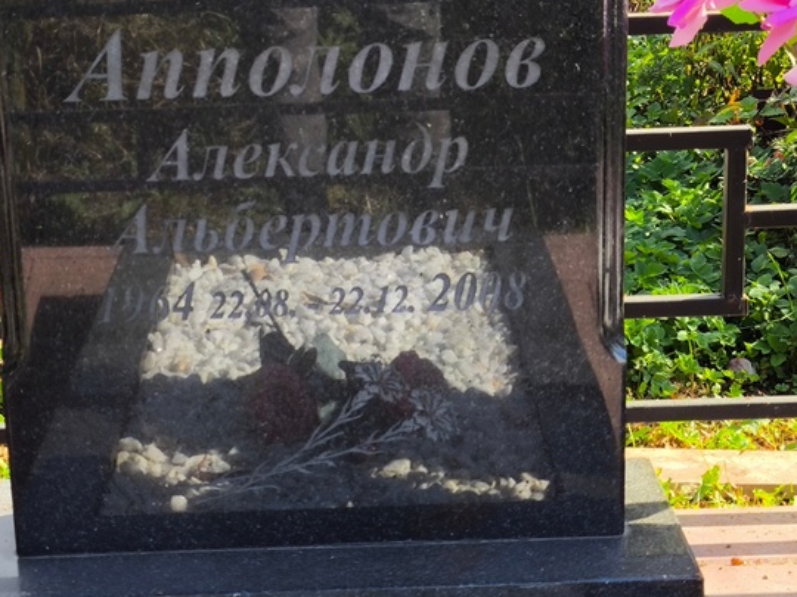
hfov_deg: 26.3
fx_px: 1704
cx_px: 343
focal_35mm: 74
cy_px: 264
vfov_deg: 19.9
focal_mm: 4.71
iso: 50
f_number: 1.7
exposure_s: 1/396
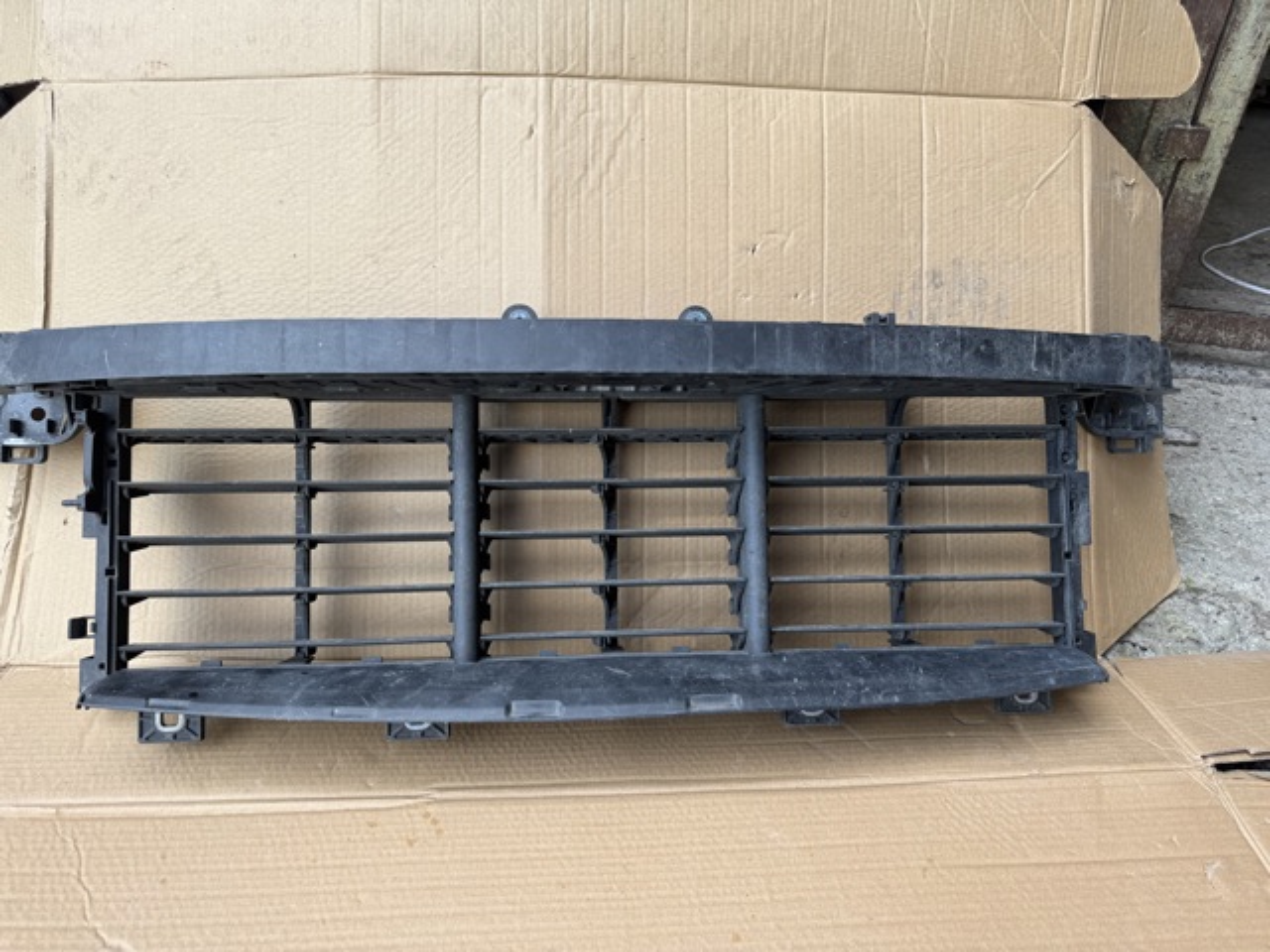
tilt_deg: -31.3
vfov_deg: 56.8
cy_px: 476
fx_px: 881
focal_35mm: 24
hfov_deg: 71.6
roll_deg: -0.4
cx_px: 635
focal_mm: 6.76
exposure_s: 1/209
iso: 64
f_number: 1.78
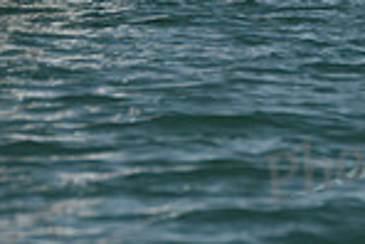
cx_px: 138
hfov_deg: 2.6
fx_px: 7946
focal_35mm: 783
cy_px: -206
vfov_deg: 1.8
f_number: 5.6
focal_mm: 200
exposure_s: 1/640
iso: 250
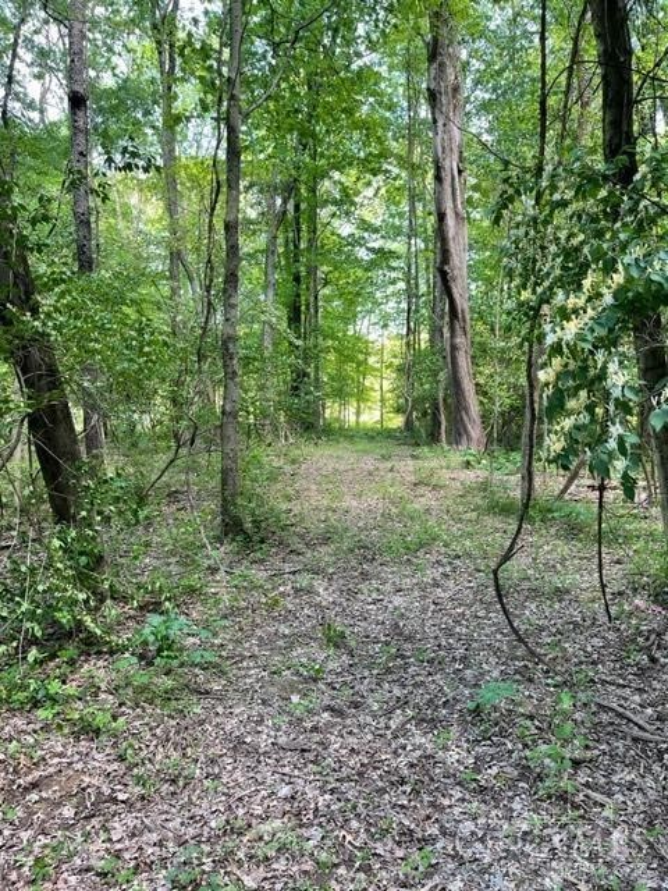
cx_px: 334
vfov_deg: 67.3
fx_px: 669
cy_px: 446
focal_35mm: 26
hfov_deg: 53.1
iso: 100
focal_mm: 5.1
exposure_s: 1/121
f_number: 1.6
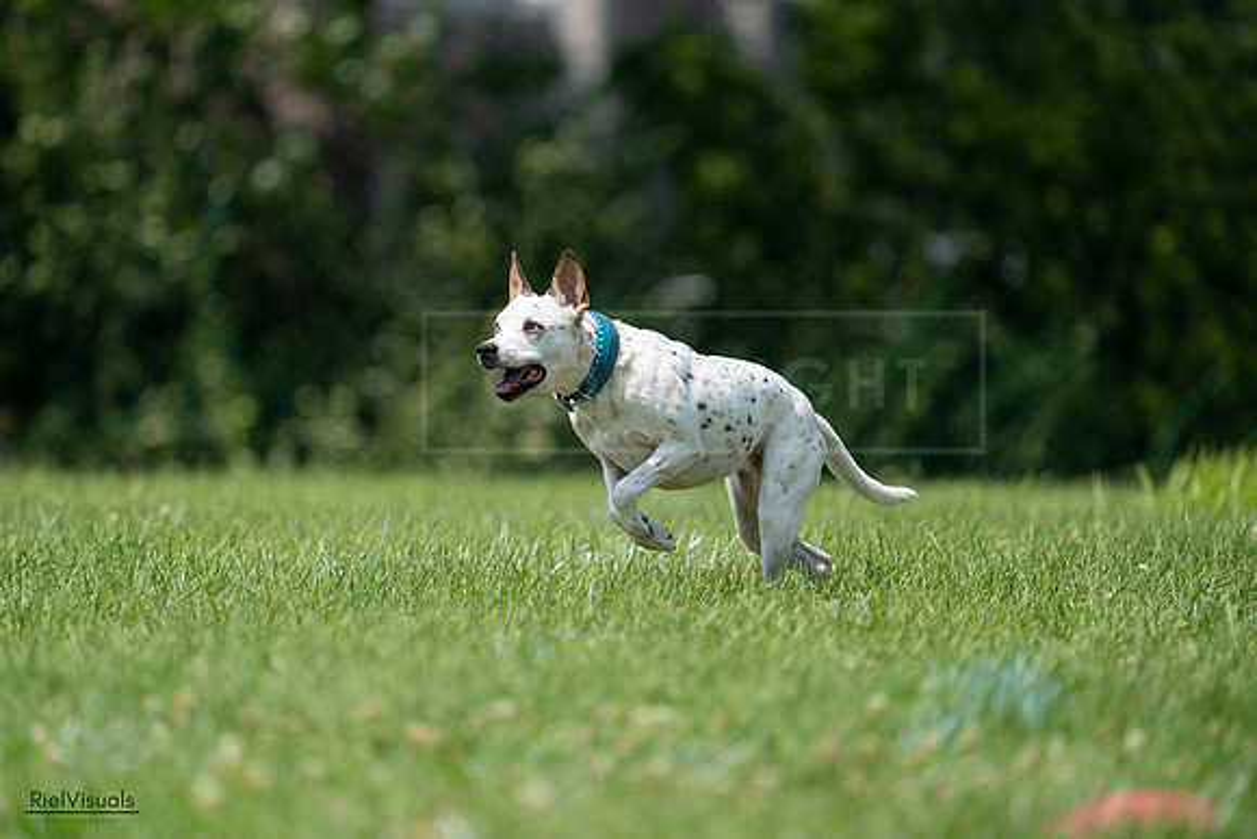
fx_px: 19941
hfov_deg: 3.6
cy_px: 420
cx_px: 628
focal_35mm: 571
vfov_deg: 2.4
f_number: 6.3
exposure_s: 1/4000
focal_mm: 571
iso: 1000
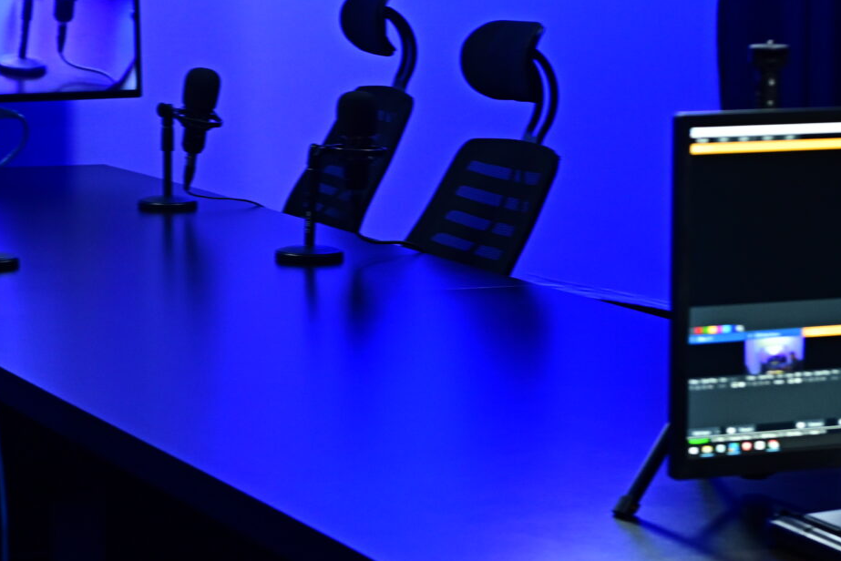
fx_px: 2851
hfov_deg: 16.8
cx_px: 368
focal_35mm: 122
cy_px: 360
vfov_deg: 11.2
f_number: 4.5
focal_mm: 44
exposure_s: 1/40
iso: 640
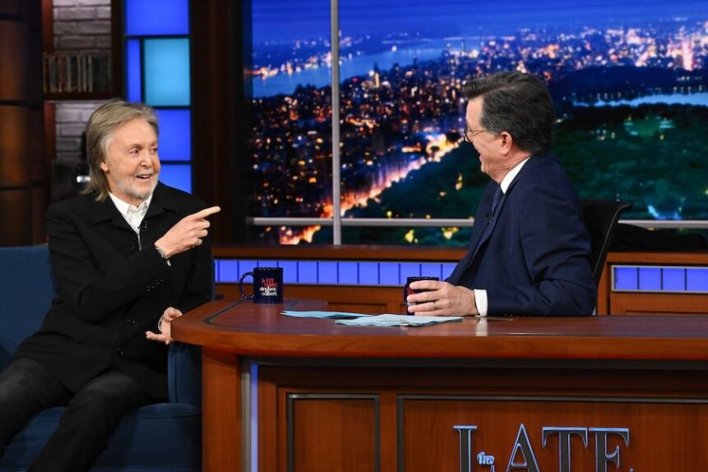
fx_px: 2163
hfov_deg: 18.6
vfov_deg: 12.4
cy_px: 236
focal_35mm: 110
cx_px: 354
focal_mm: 110
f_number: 7.1
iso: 8000
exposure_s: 1/250
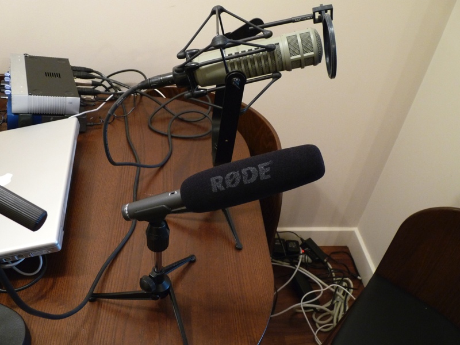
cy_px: 172
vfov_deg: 45.4
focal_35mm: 31
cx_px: 230
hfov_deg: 58.4
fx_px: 412
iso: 400
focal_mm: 5.4
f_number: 3
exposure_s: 1/15
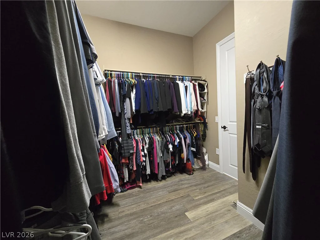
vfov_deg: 89.9
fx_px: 120
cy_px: 120
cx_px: 160
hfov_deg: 106.2
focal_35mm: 13
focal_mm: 2.2
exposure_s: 1/60
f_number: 2.2
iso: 1250
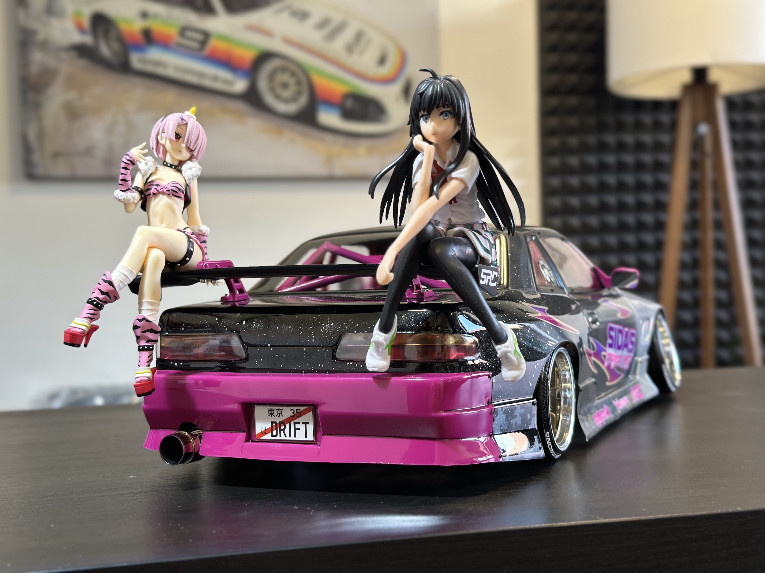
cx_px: 382
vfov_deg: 30.3
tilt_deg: -1.7
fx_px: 1061
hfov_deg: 39.7
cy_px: 286
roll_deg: +1.4
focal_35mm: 48
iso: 125
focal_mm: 6.86
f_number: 1.78
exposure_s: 1/50
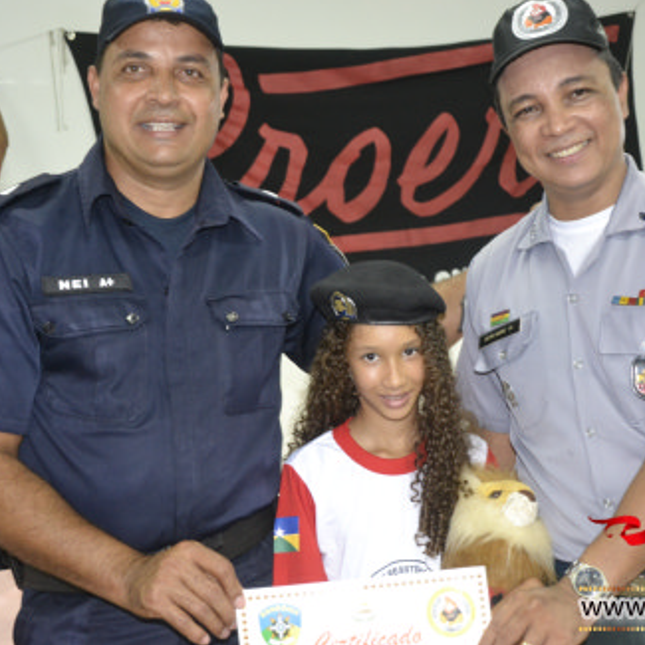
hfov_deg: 33.3
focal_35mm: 51
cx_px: 371
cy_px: 319
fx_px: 1075
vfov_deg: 33.4
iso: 1800
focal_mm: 26
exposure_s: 1/60
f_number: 3.8
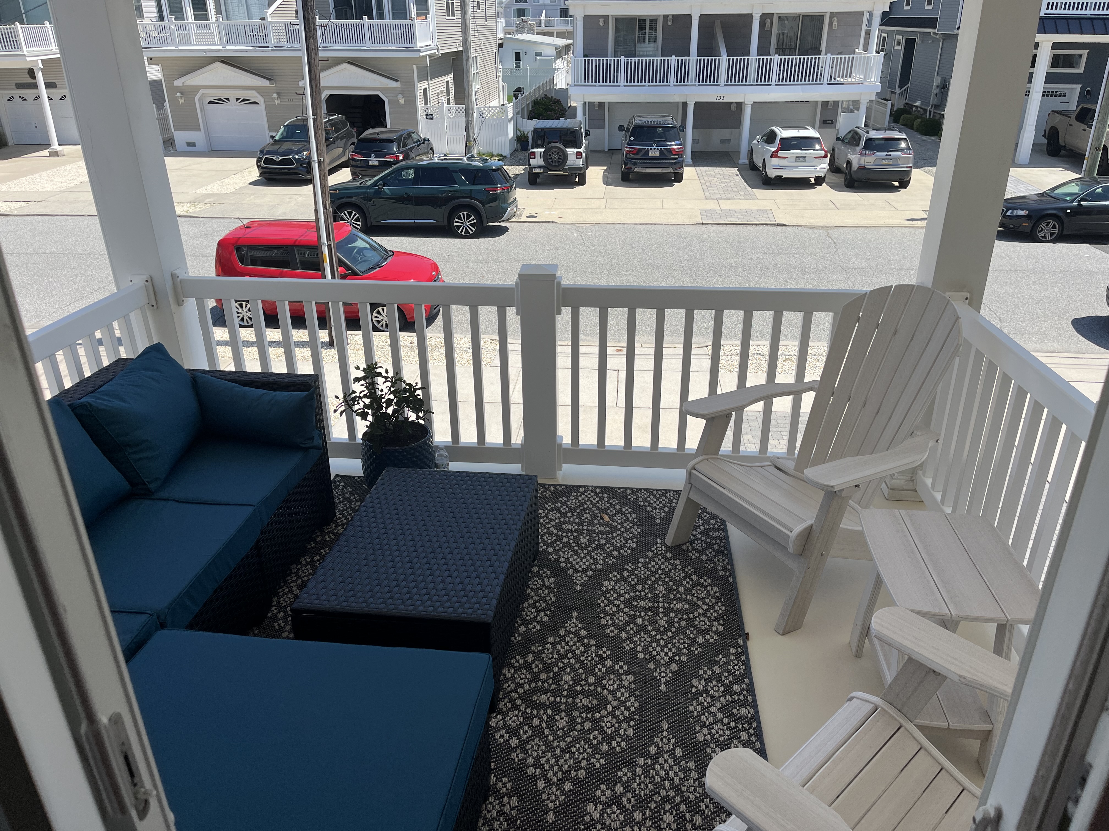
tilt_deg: -27.2
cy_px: 416
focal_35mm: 26
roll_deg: +0.8
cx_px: 554
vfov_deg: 53.1
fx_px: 833
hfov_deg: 67.3
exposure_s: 1/2755
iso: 50
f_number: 1.6
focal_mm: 5.1
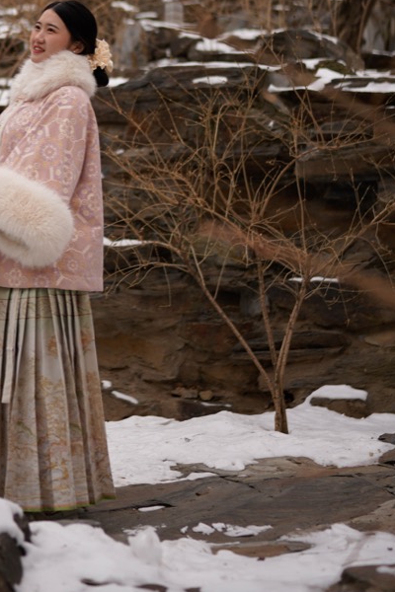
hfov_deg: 19.0
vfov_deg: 28.0
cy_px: 91
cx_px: 12
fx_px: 1152
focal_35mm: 70
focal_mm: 35
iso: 100
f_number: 1.4
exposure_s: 1/1000
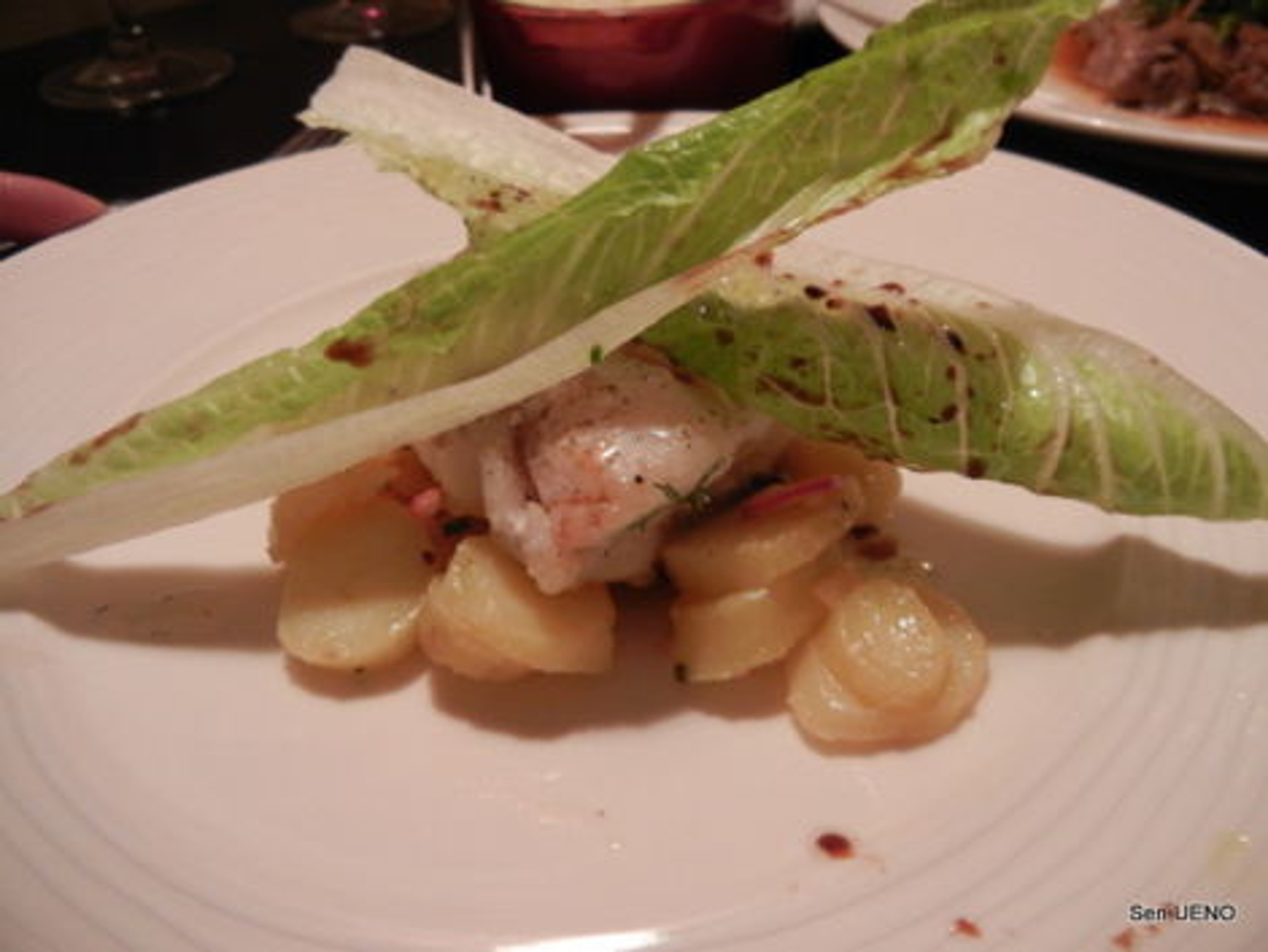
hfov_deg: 59.9
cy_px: 476
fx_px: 1099
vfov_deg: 46.8
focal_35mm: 30
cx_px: 634
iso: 400
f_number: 3.5
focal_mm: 5.4
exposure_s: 1/11.5
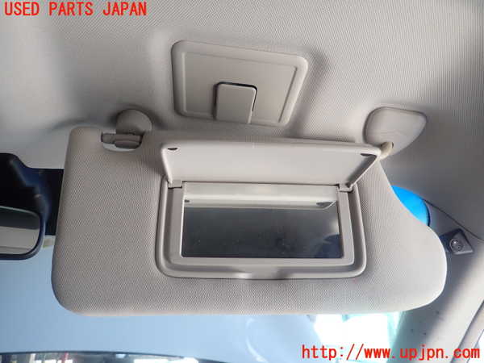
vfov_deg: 54.9
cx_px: 242
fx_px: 350
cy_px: 182
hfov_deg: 69.4
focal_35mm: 25
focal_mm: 4.5
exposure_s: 1/60
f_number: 2
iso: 125
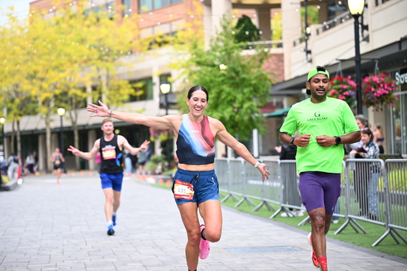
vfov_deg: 14.3
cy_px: 136
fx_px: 1086
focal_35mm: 96
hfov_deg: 21.2
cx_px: 204
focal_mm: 96
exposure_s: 1/1250
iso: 1250
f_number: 2.8
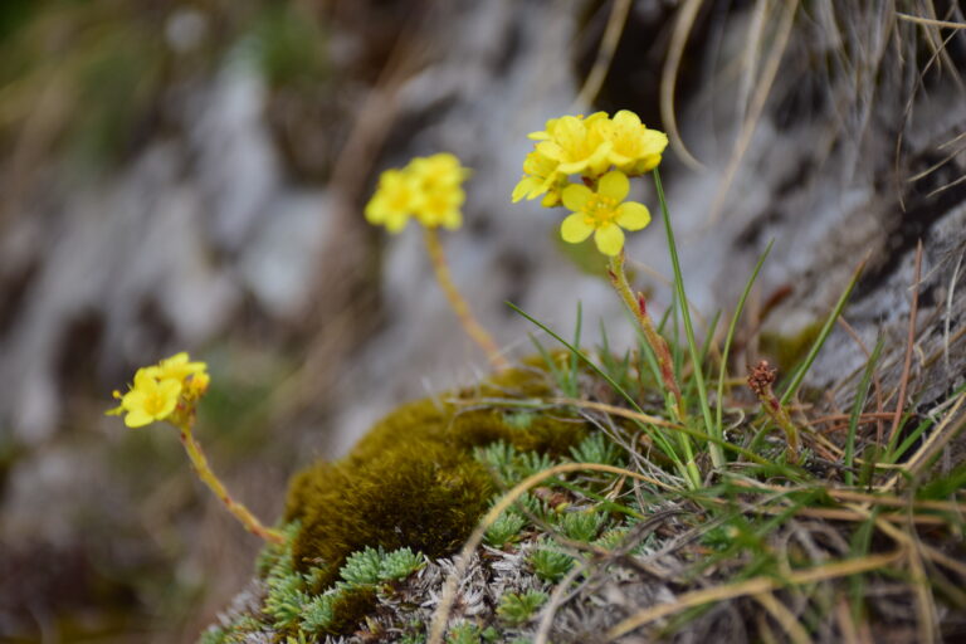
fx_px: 2817
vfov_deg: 13.0
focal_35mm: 105
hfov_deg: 19.5
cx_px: 483
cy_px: 322
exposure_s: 1/400
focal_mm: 70
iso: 200
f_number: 5
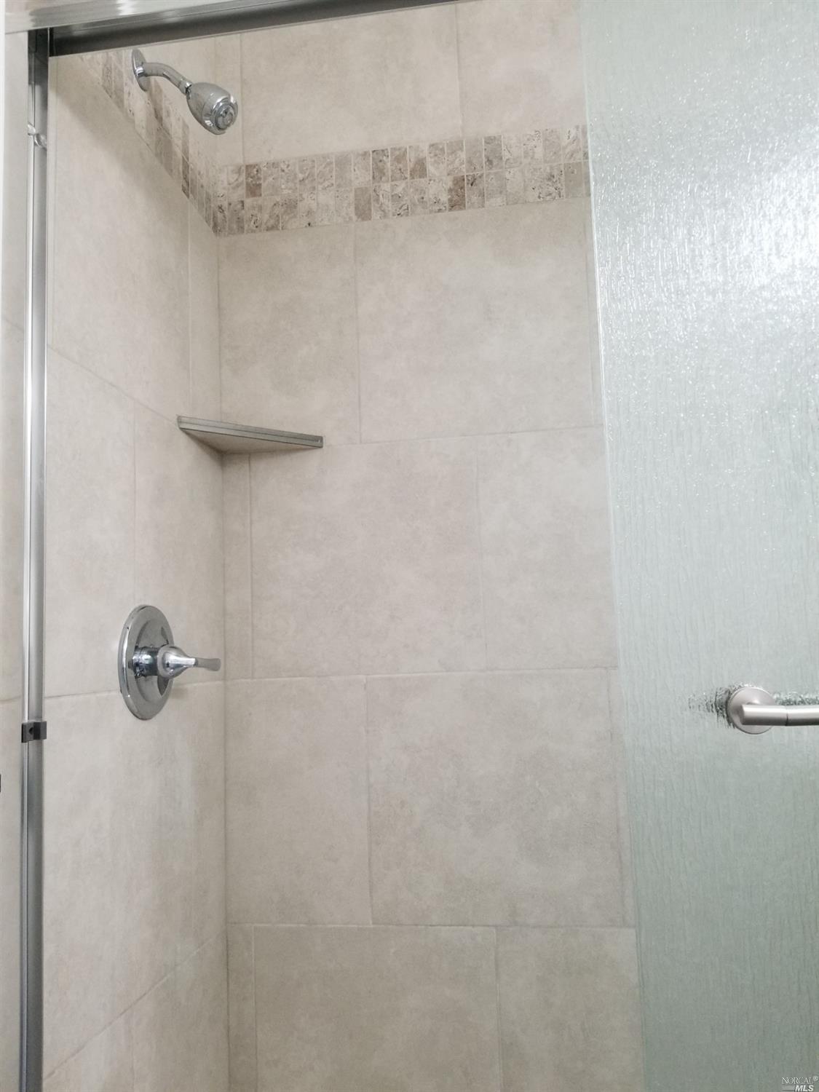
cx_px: 410
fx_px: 820
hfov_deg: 53.1
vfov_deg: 67.3
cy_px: 546
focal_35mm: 26
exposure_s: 1/60
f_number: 1.7
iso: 200
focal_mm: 4.3
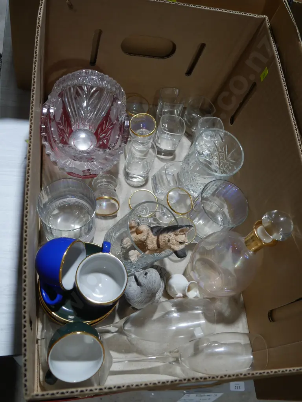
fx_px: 419
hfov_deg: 39.7
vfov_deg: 51.4
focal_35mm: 36
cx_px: 151
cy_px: 201
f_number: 4
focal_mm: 18
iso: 200
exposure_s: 1/80
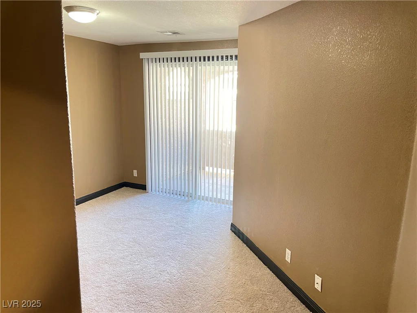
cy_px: 156
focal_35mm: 25
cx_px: 208
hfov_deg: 69.4
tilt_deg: -12.5
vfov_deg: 54.9
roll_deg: -0.7
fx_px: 301
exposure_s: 1/60
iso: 500
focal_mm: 5.1
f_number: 1.6
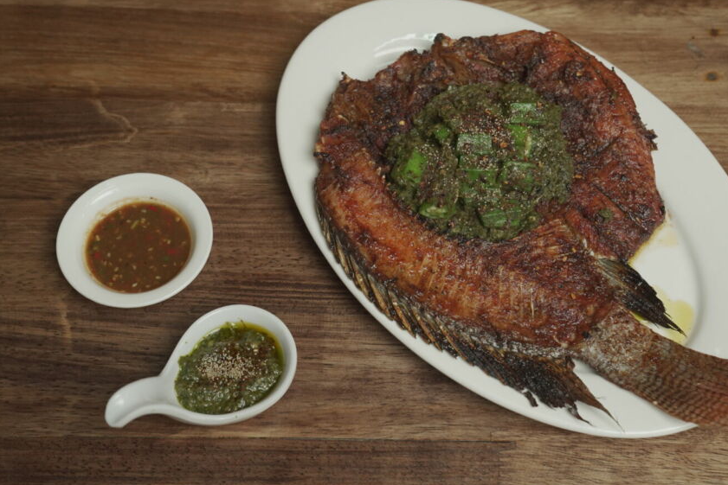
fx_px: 1133
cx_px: 386
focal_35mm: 56
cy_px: 237
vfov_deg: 24.2
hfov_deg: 35.6
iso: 1000
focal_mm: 46
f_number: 4.5
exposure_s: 1/100
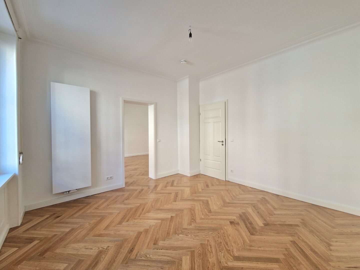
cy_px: 135
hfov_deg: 106.2
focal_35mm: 13
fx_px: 135
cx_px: 180
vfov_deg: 89.9
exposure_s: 1/50
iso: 80
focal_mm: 2.2
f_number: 2.2
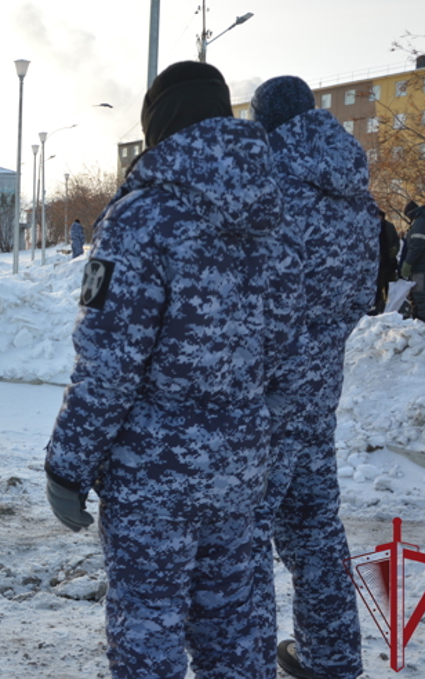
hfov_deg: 21.8
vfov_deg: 36.3
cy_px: 344
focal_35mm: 56
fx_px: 1037
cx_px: -51
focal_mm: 24
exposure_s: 1/250
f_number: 4
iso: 100
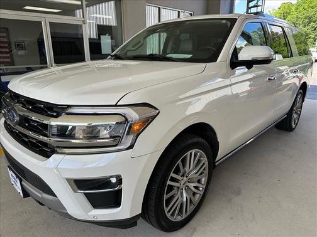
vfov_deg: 56.8
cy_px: 118
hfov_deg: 71.6
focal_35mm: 24
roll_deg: +0.5
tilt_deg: -16.4
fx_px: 220
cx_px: 158
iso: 80
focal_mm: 6.86
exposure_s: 1/724
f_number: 1.78
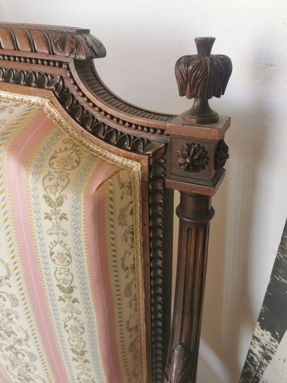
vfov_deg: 65.3
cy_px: 192
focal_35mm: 27
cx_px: 144
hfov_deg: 51.4
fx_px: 298
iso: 125
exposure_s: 1/100
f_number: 1.6
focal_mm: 5.56
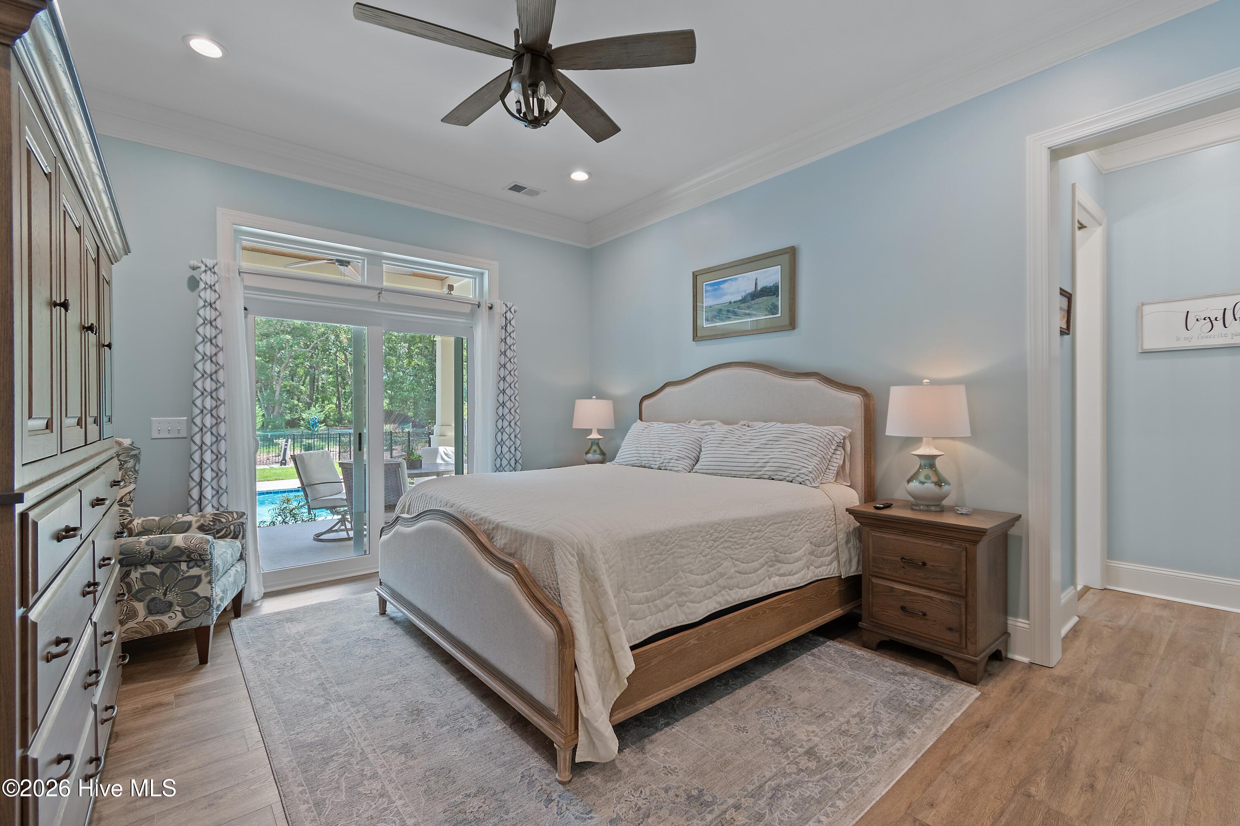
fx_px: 517
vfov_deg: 77.3
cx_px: 620
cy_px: 413
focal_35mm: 15
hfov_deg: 100.4
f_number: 4.5
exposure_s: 1/6
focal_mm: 10
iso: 100
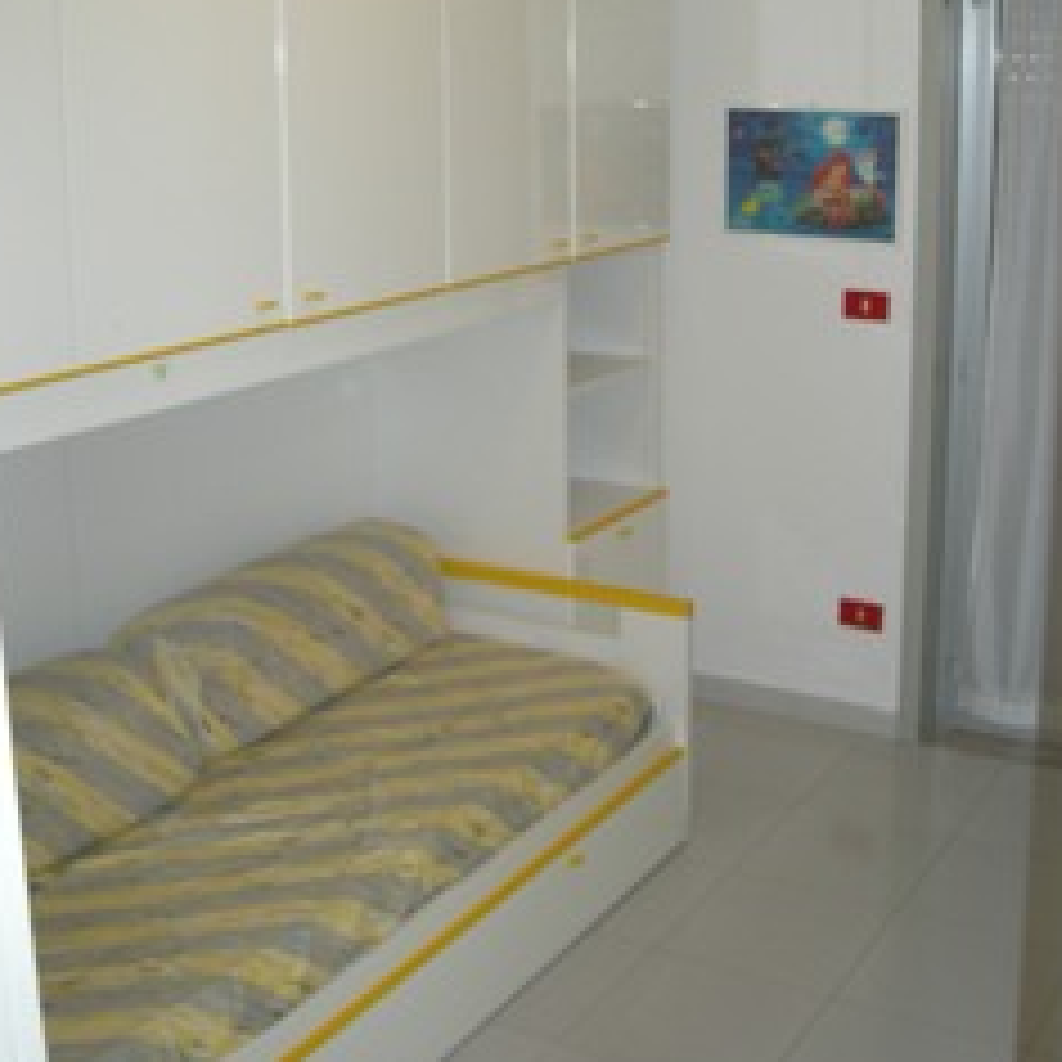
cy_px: 405
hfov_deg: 36.8
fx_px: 1597
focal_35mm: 46
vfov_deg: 36.6
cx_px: 542
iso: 108
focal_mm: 5.7
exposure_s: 1/30
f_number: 2.8
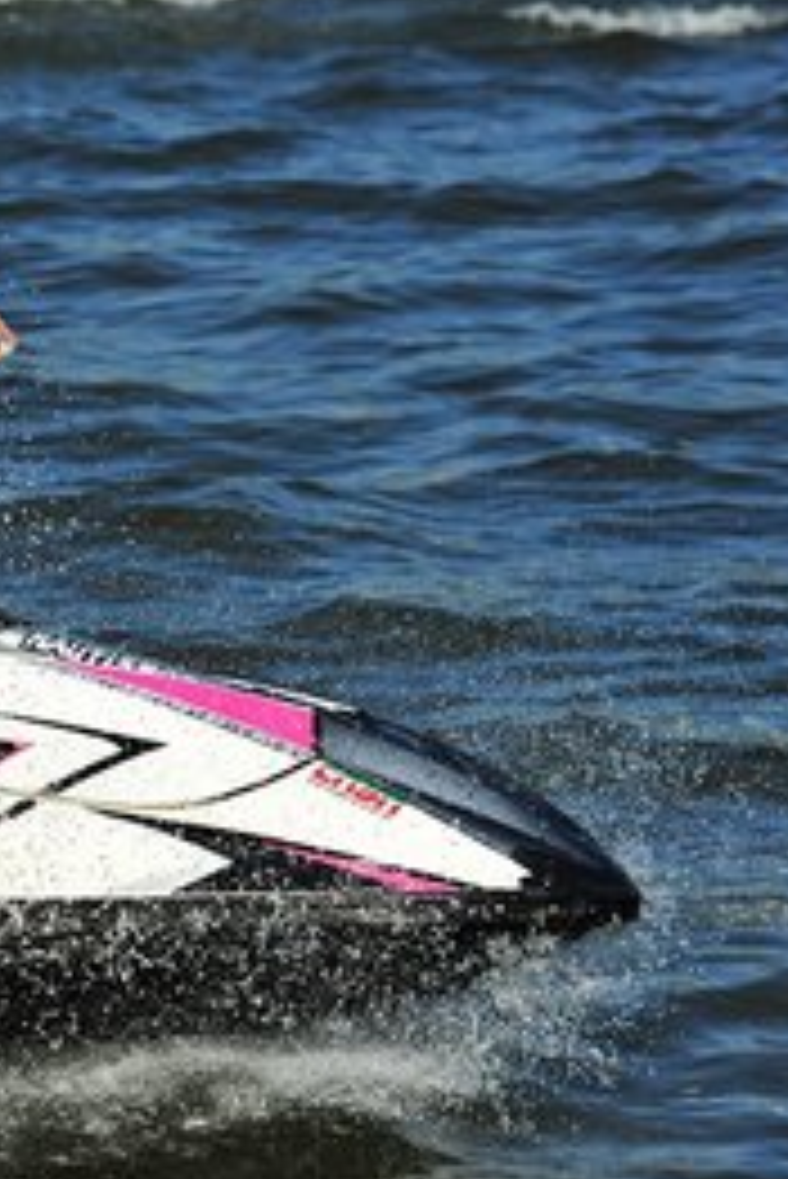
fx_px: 6525
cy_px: 639
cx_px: -167
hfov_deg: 6.9
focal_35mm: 199
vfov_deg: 10.3
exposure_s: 1/2000
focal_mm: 116
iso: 200
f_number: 5.6
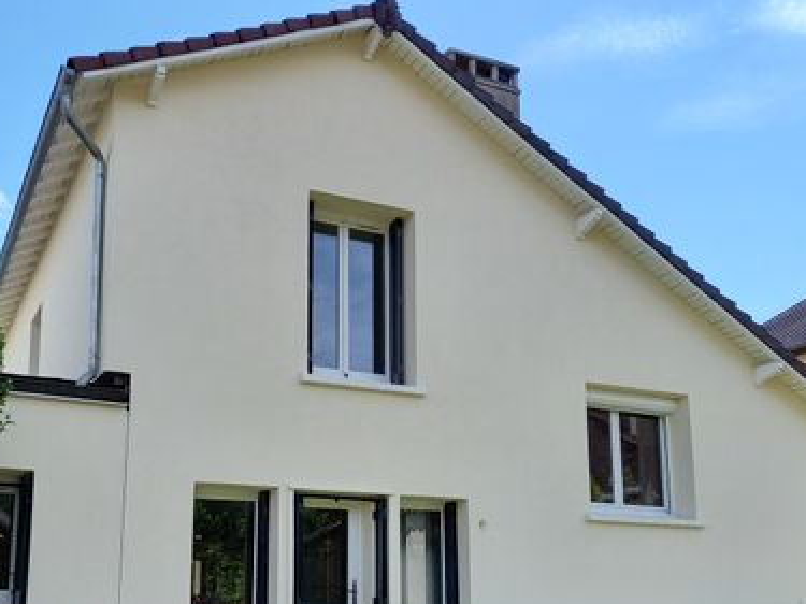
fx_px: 931
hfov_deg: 46.6
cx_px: 335
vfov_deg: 35.1
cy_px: 462
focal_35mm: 40
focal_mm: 4.6
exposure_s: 1/695
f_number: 2
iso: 50
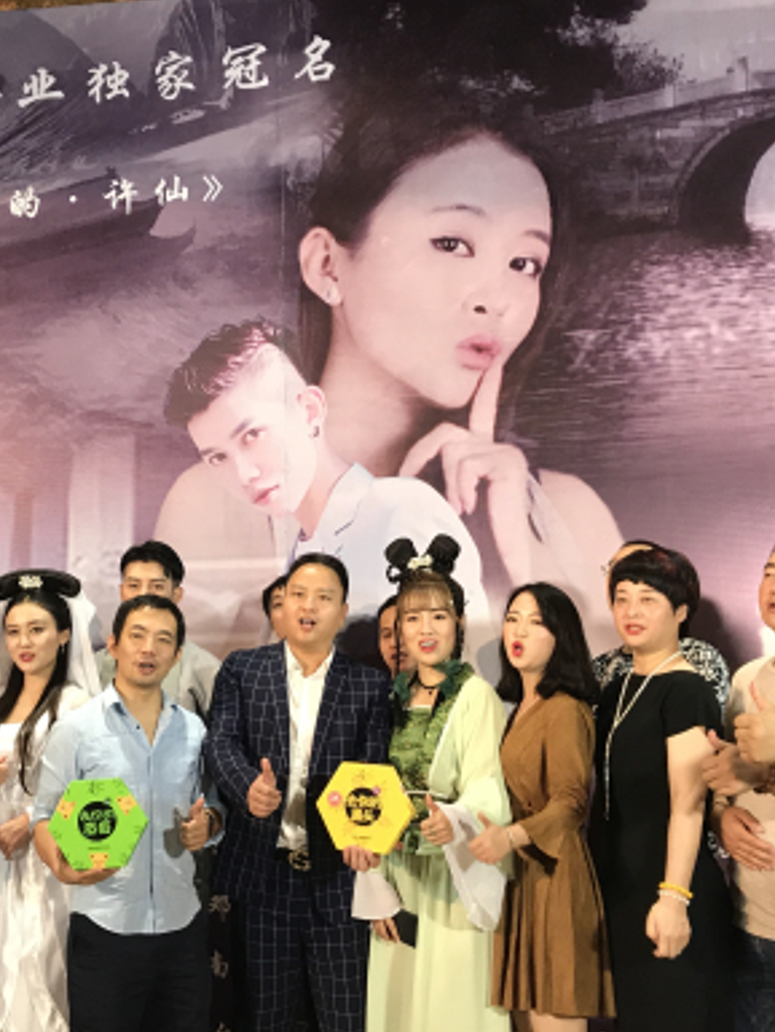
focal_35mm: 46
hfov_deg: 31.3
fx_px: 1372
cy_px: 566
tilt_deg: +6.1
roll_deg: -0.3
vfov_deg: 41.2
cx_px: 255
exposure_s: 1/17
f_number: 1.8
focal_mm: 3.99
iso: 40
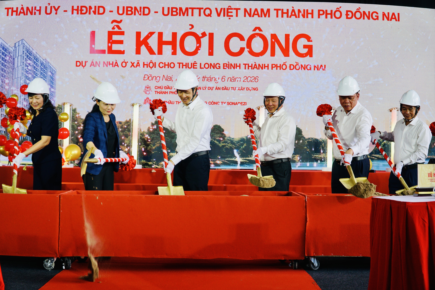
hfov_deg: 51.3
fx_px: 453
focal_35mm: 38
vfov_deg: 35.5
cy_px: 145
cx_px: 218
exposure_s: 1/160
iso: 200
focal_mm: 25
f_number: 4
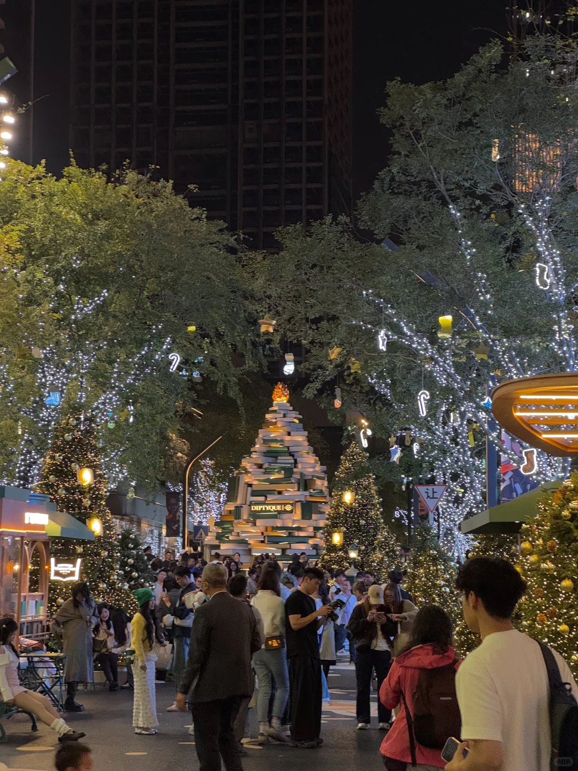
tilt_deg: +7.9
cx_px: 289
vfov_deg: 25.3
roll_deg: -0.6
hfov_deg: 19.1
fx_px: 1714
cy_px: 386
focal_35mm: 77
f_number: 2.8
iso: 250
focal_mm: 9
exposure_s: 1/50
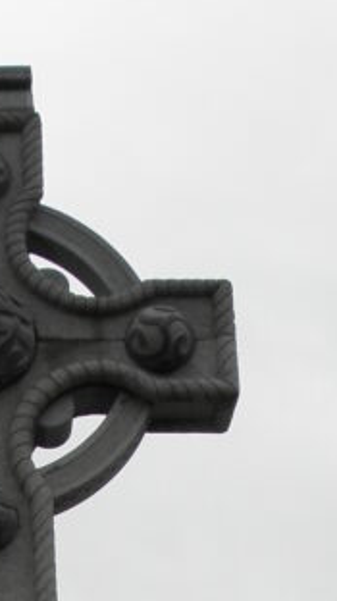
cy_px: 849
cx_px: -13
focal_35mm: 93
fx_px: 1481
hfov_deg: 12.8
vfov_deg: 20.3
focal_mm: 4.6
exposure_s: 1/160
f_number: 5.6
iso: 64
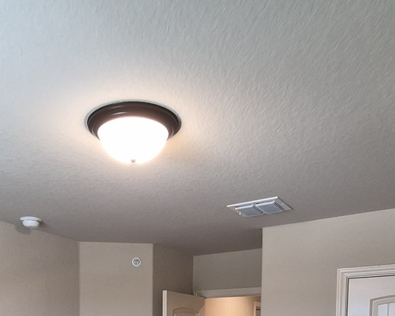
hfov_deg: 48.6
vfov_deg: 33.4
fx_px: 432
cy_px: 370
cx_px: 149
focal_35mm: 37
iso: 200
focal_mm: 1.74
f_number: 2.2
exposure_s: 1/60
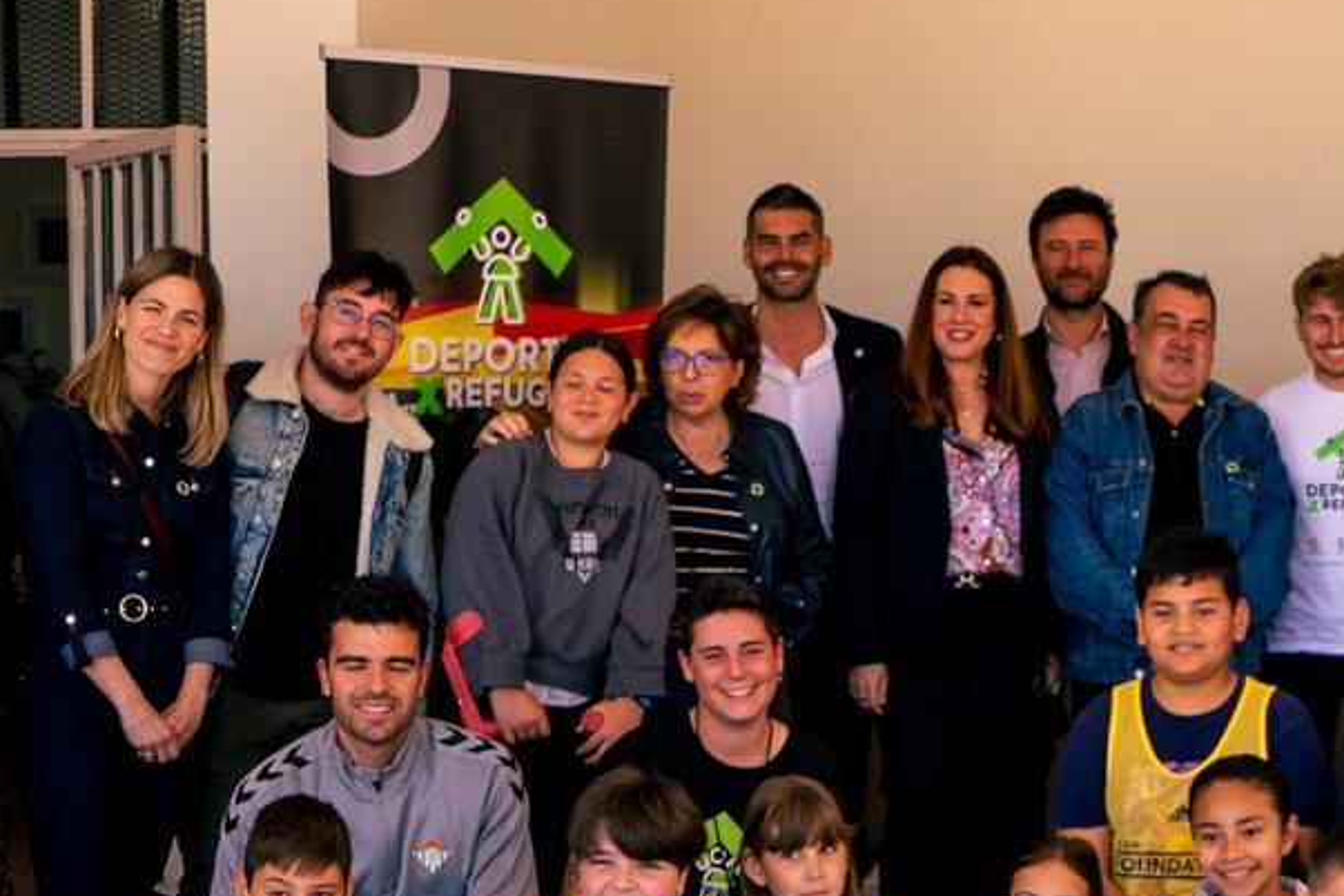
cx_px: 1198
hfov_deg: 24.1
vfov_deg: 16.5
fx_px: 3061
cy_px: 733
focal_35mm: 82
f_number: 7.1
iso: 400
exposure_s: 1/250
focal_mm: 28
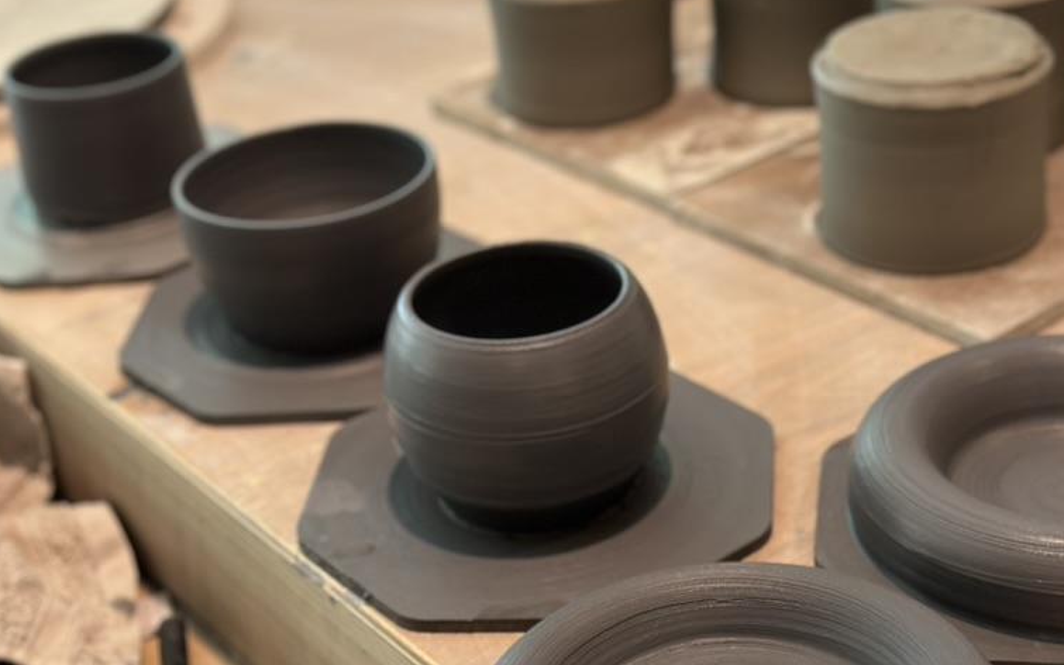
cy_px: 351
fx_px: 2001
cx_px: 534
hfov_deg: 29.8
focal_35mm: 69
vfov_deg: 18.9
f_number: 1.78
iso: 125
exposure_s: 1/50
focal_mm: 6.86
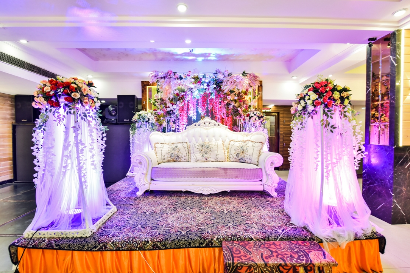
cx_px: 205
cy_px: 136
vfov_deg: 73.8
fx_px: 182
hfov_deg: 96.7
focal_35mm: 16
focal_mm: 16
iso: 1600
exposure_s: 1/25
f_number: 6.3
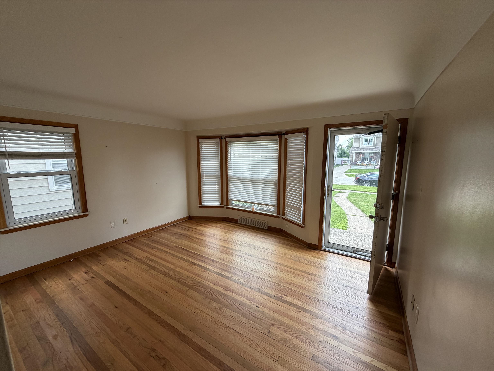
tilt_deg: -9.6
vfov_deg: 85.7
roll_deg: +0.5
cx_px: 247
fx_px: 200
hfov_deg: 102.1
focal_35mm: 14
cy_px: 186
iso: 125
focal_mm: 2.22
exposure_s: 1/121
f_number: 2.2
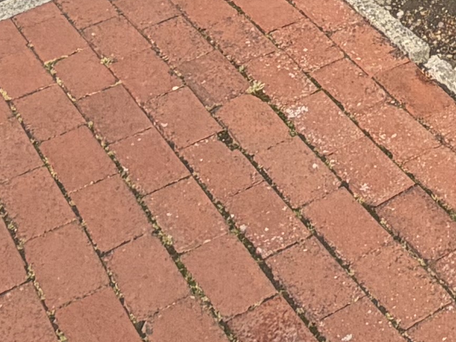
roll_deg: +0.8
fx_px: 1225
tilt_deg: -0.8
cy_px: -653
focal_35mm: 93
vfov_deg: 11.0
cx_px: 673
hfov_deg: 18.7
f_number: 2.2
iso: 20
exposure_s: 1/970
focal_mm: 2.22
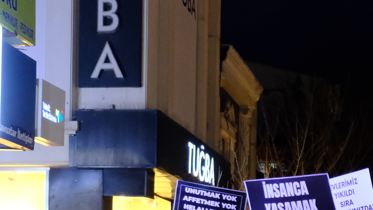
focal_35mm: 94
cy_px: 276
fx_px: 930
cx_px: 400
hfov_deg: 21.6
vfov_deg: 12.5
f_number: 2.8
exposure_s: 1/100
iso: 3200
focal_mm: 19.6
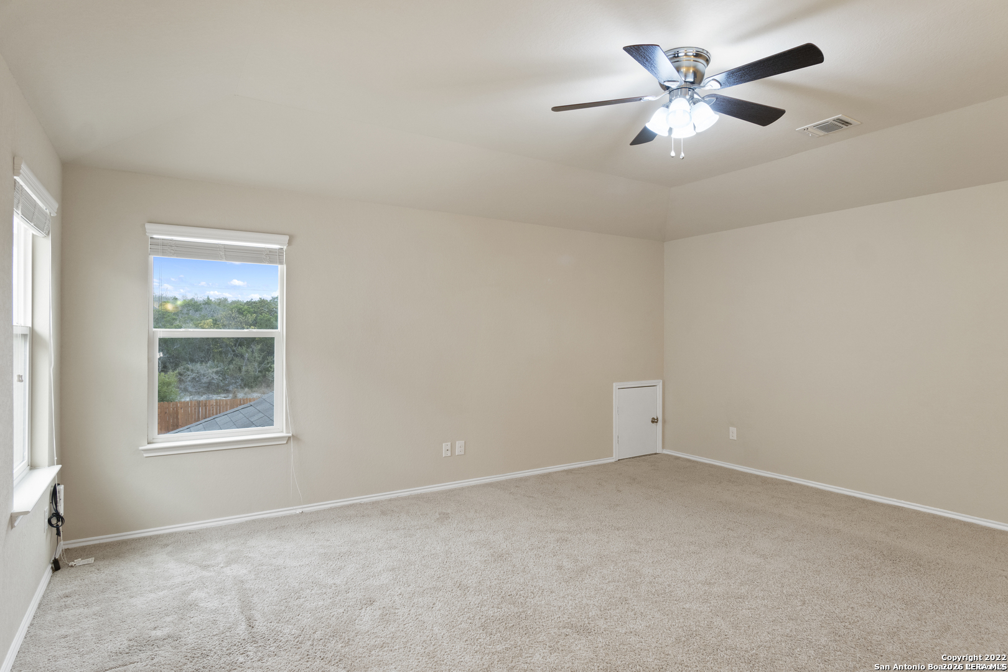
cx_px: 504
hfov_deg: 90.0
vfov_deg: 67.4
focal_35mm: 18
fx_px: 504
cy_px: 336
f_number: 6.3
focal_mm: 12
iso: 400
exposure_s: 1/5
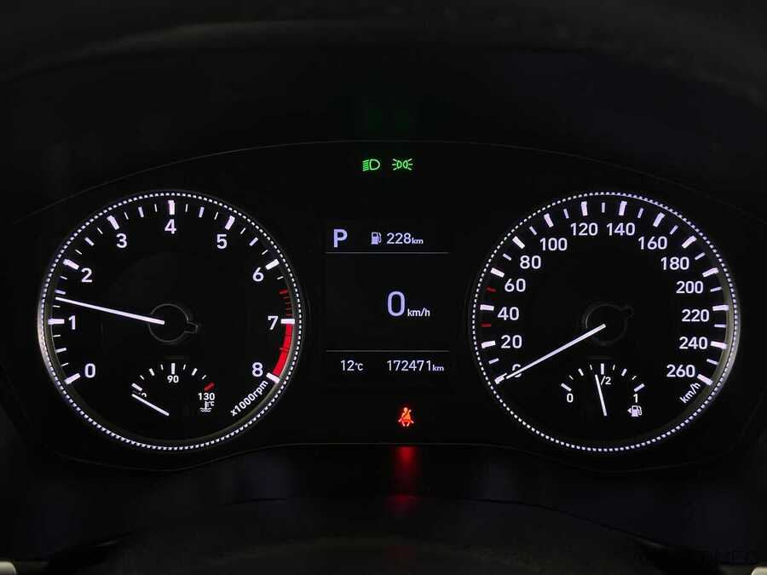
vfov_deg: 30.3
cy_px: 288
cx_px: 384
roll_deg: -0.1
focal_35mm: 48
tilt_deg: -24.3
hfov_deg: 39.7
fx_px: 1064
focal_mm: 6.86
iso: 250
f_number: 1.78
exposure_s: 1/50
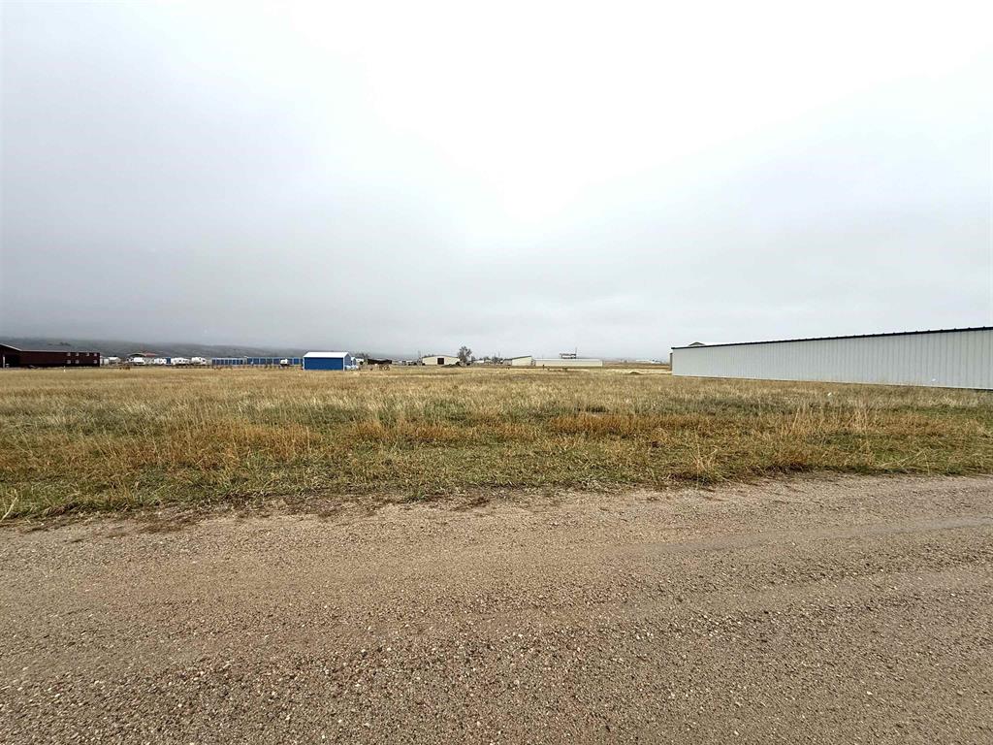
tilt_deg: -0.8
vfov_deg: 85.7
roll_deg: -0.6
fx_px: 402
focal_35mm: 14
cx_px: 496
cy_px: 372
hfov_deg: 102.1
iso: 50
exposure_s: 1/1848
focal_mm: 2.22
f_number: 2.2
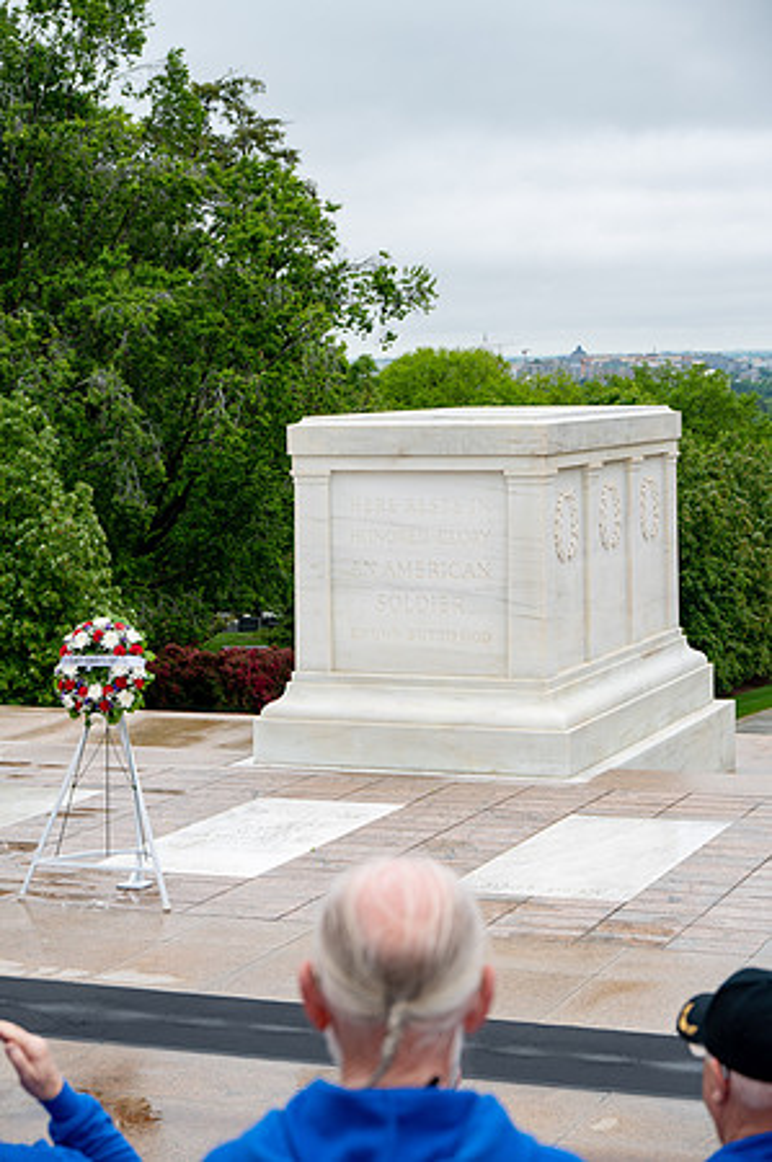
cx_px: 386
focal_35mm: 74
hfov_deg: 18.4
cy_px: 581
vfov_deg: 27.4
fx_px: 2386
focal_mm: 74
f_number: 6.3
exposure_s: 1/100
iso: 100
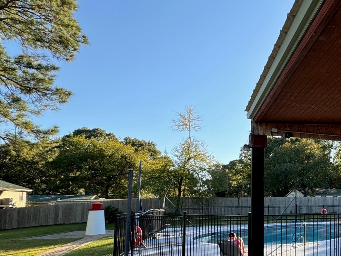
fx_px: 286
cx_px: 328
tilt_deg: +3.4
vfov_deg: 47.0
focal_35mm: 29
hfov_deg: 51.6
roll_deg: +1.4
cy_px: 182
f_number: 2.2
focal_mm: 2.22
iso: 40
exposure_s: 1/276
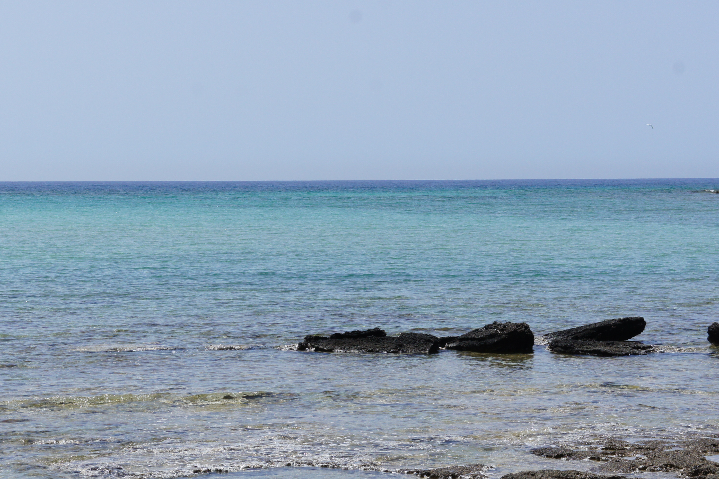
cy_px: 239
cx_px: 259
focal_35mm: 119
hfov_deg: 17.2
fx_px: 2371
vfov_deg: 11.5
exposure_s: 1/320
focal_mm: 51
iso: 200
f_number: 13
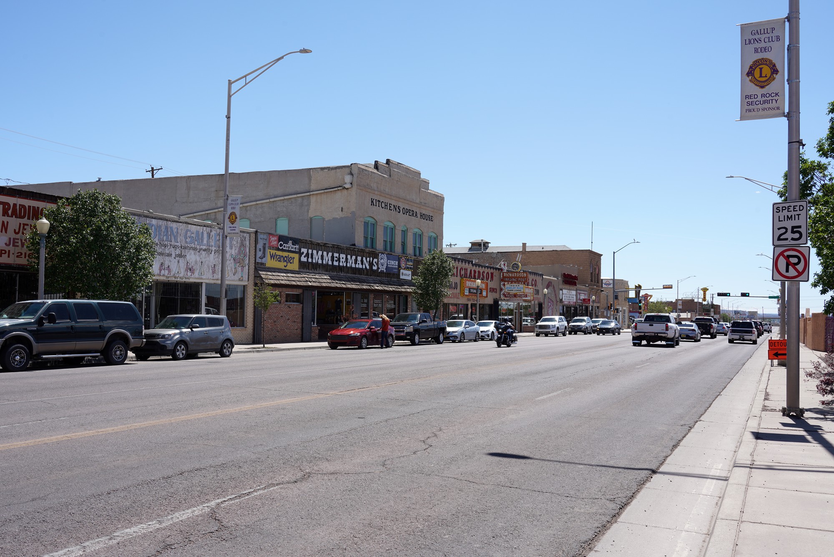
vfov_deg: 36.9
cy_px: 278
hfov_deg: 53.1
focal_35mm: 36
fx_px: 834
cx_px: 417
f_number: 13
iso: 100
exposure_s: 1/100
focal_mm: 36
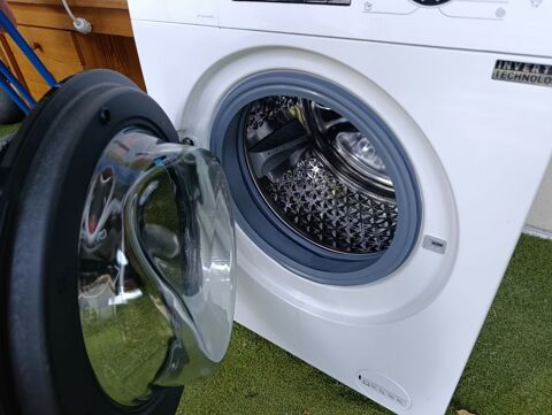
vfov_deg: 59.0
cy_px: 208
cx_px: 276
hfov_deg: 73.9
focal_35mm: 23
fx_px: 367
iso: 1192
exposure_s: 1/50
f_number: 1.65
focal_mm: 6.11
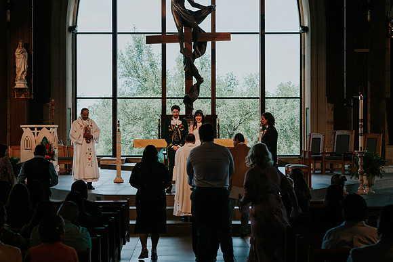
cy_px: 131
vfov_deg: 15.9
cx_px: 196
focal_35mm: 86
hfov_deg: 23.7
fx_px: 937
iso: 800
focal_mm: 85
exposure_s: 1/200
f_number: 5.6
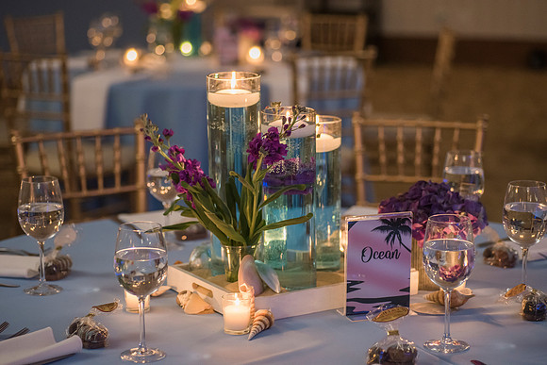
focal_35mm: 90
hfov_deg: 22.6
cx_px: 274
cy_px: 182
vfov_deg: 15.2
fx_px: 1368
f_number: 3.5
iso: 2000
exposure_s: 1/60
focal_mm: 90
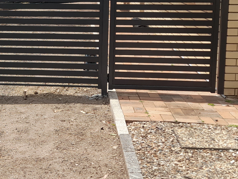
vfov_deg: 19.2
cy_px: 32
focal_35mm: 76
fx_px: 523
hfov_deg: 24.8
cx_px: 19
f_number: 2
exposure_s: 1/890
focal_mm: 4.6
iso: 20
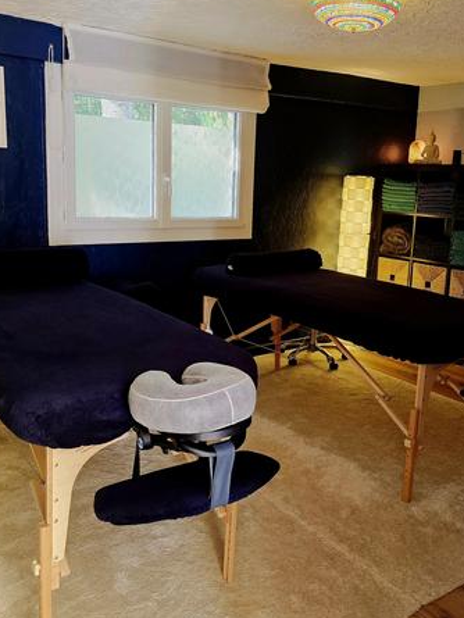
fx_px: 554
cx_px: 251
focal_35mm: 31
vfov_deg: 57.8
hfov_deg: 45.4
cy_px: 240
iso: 400
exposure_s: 1/101
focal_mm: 6.3
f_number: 1.7
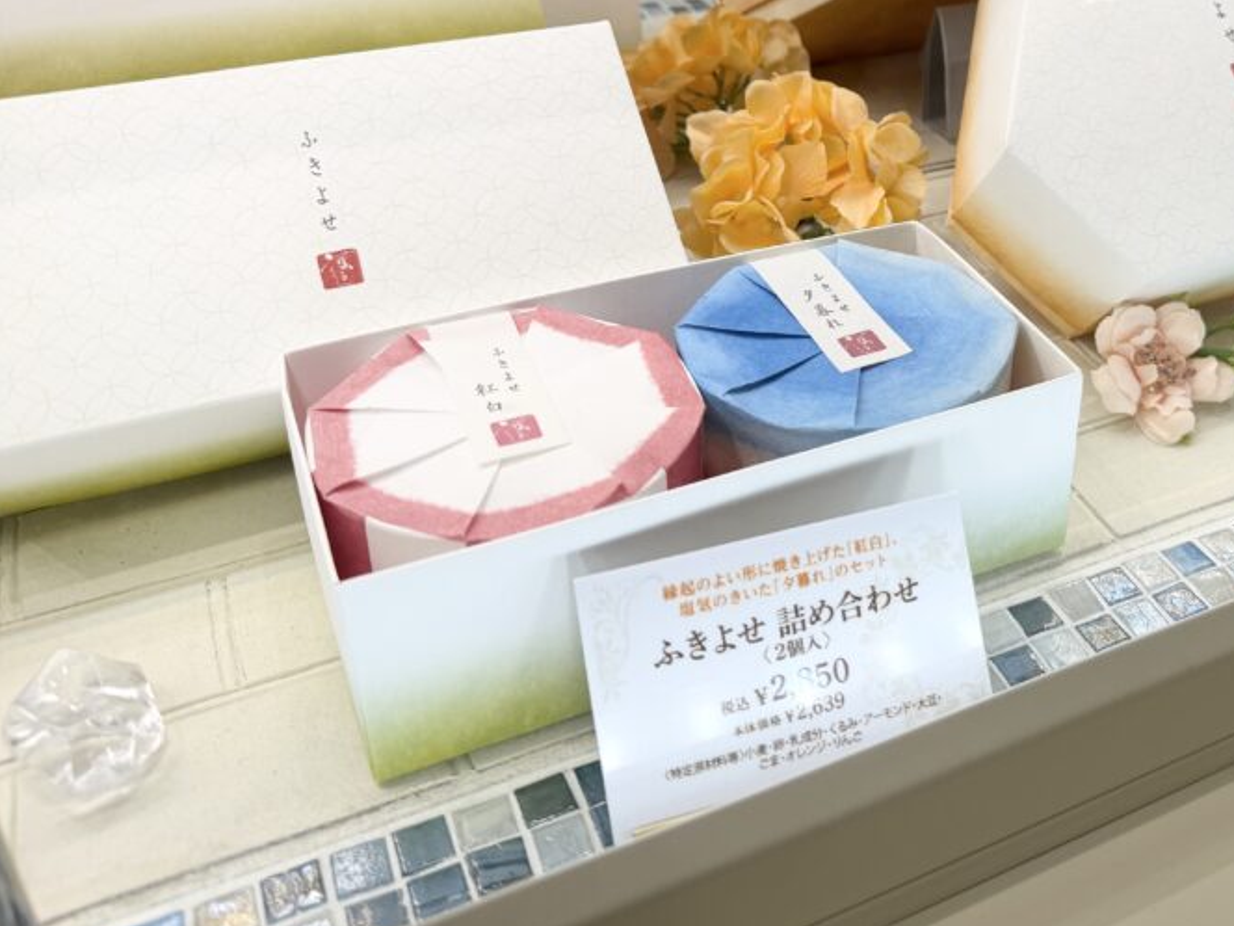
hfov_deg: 48.1
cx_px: 933
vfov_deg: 37.7
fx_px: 1319
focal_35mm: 37
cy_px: 234
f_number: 1.78
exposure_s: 1/2703
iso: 80
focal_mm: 6.76
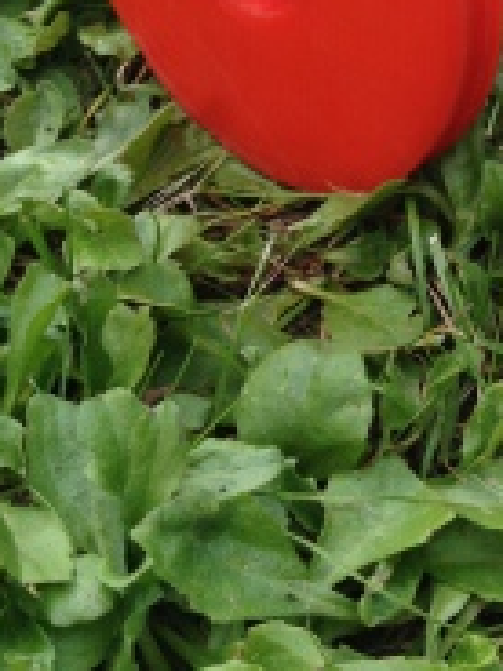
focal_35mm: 76
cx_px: 375
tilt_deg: -40.0
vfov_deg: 24.4
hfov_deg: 19.3
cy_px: -11
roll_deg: +4.1
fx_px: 1472
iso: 64
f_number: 2.4
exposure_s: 1/40
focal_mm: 4.28
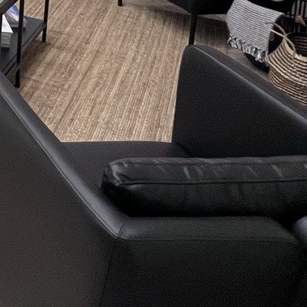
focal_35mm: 57
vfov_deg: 23.6
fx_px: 572
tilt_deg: -5.6
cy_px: -159
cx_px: -202
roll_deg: -1.4
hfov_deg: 22.2
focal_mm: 1.57
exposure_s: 1/120
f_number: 1.8
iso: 160
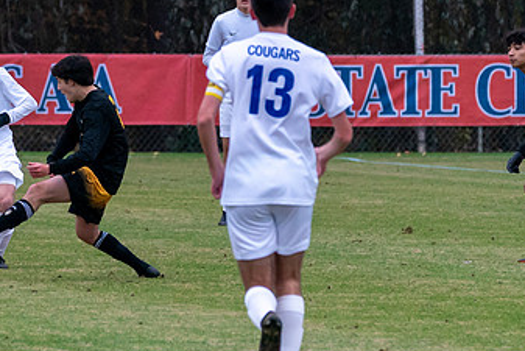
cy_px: 206
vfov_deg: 2.1
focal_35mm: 658
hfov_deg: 3.1
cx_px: 3
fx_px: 9599
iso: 2500
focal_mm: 200
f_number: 5.6
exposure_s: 1/1000
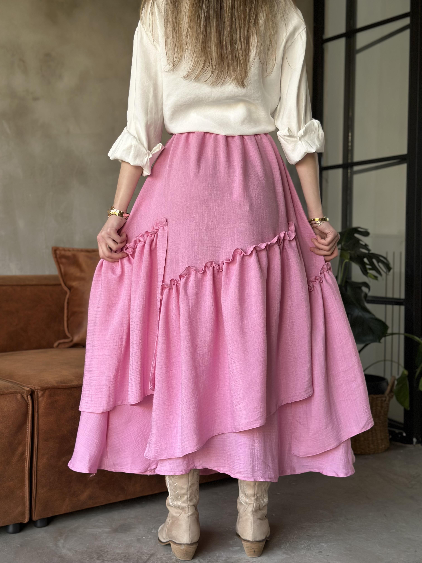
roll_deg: -0.6
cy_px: 282
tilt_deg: -1.1
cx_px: 211
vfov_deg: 39.7
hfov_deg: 30.3
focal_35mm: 48
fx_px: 780
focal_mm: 6.86
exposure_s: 1/60
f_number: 1.78
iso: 125
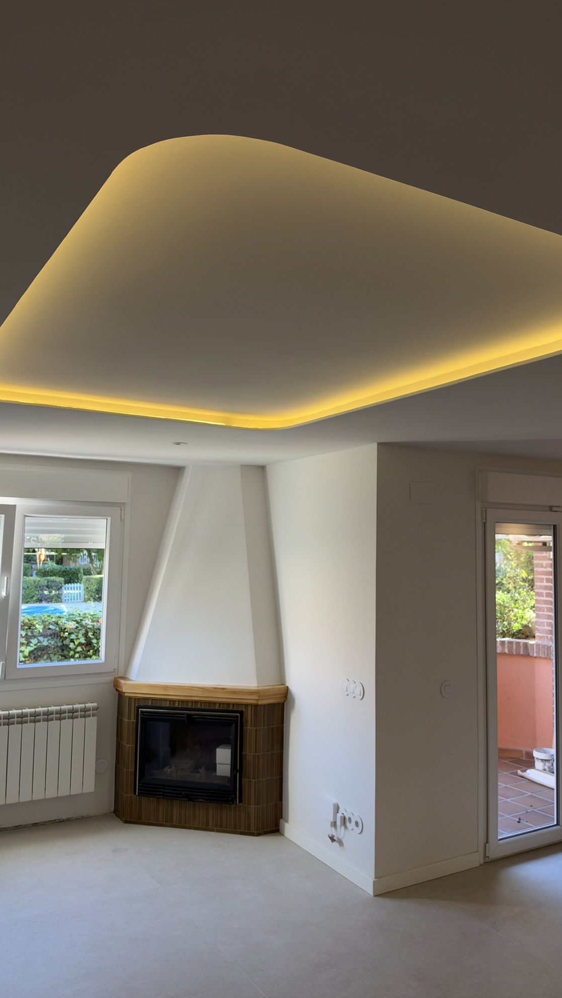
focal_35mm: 28
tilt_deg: +4.3
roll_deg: -0.4
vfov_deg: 67.9
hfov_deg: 41.4
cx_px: 318
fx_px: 742
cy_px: 491
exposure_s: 1/100
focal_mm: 6.93
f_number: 1.8
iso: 80
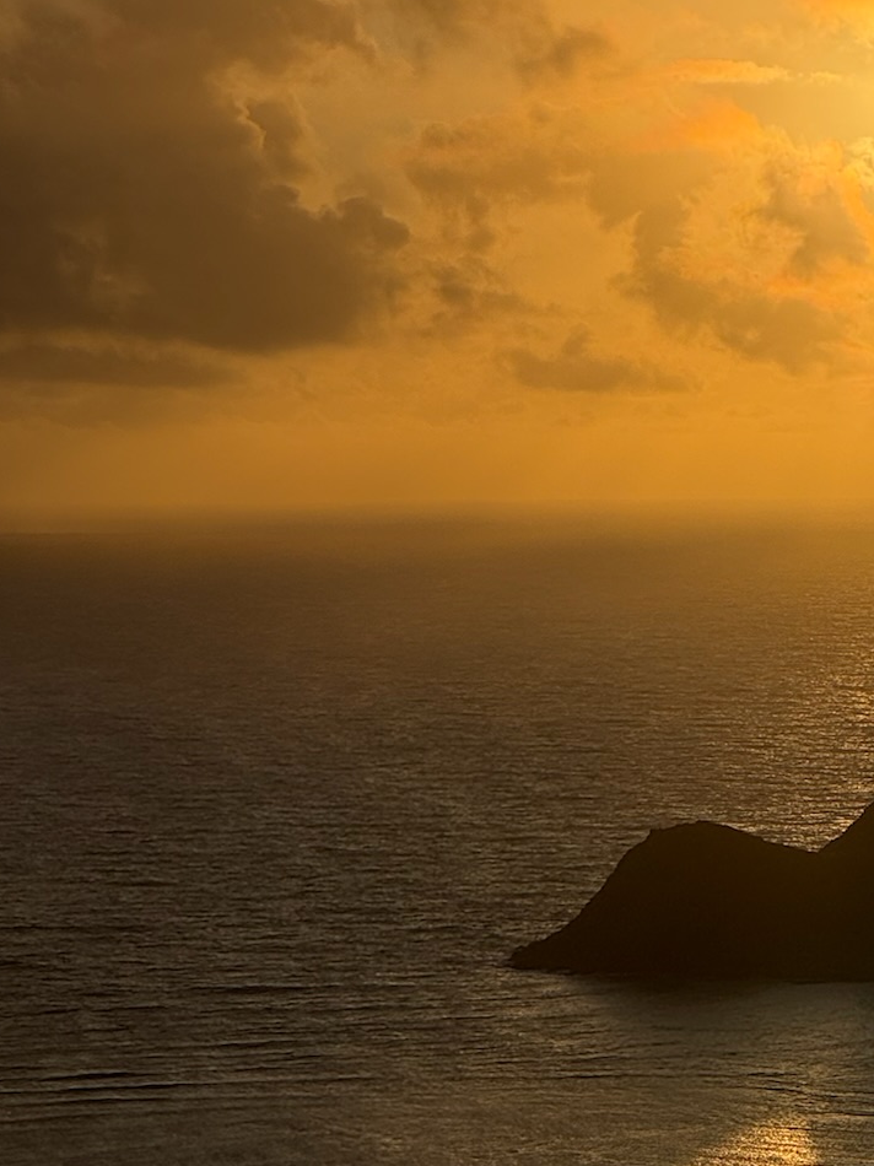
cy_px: 686
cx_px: 915
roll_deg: +0.2
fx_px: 5591
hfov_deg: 8.9
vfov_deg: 11.9
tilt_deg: -1.5
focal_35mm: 166
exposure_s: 1/4785
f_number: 2.8
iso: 20
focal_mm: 9
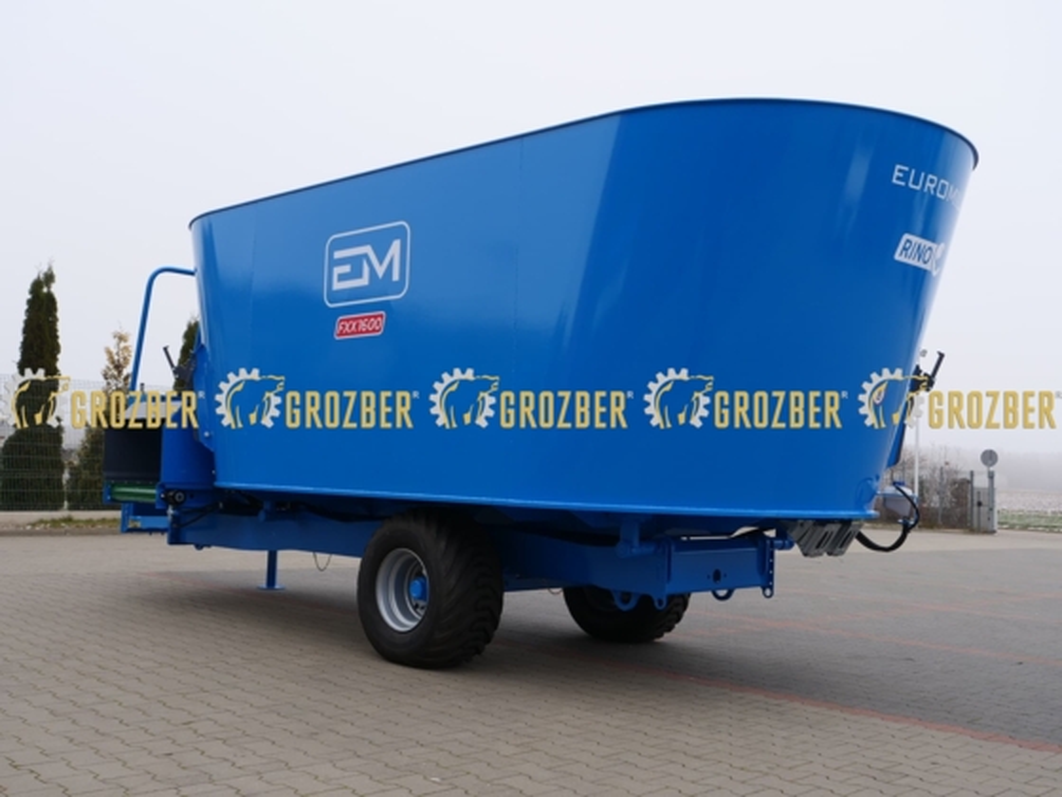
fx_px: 1104
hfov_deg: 51.4
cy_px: 398
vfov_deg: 39.7
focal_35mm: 36
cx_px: 531
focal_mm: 18
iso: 200
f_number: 5
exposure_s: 1/200
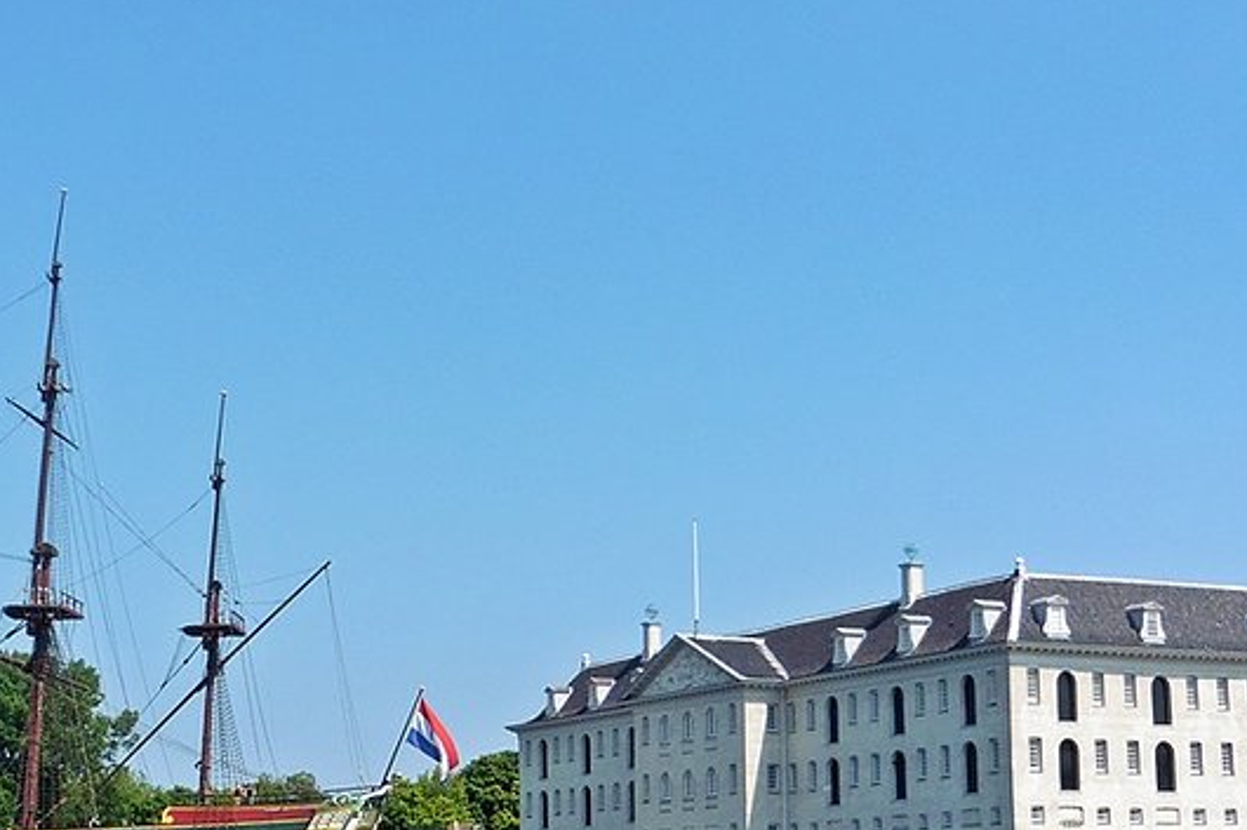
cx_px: 299
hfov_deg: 36.6
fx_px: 1835
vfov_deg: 25.4
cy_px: 516
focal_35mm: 53
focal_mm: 5.4
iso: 100
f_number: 4.5
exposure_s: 1/1250
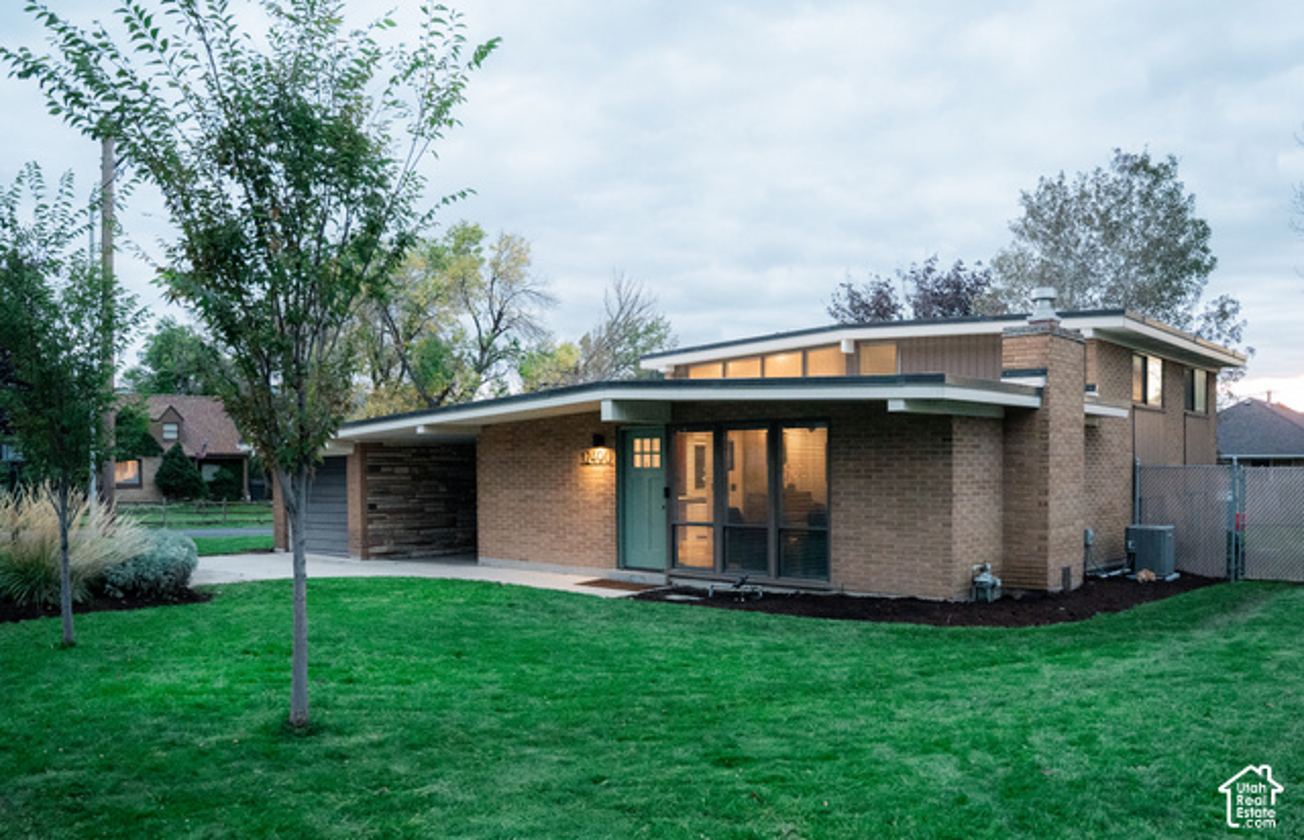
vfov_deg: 46.2
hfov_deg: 67.3
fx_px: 979
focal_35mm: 27
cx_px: 697
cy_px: 489
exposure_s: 1/320
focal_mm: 24
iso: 6400
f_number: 4
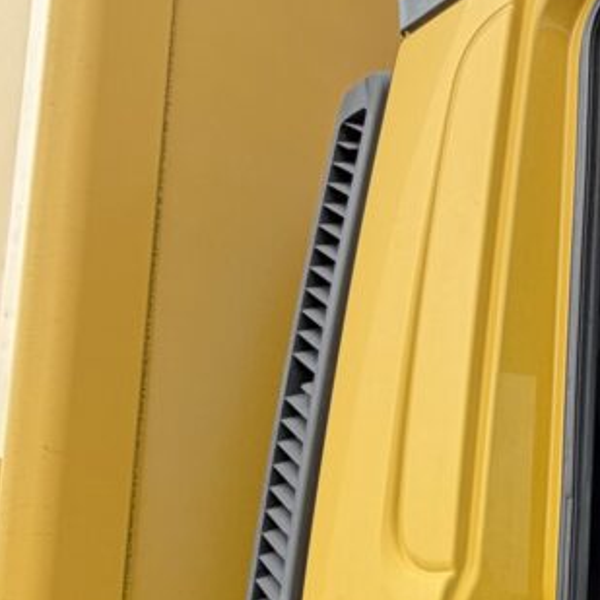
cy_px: 621
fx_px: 804
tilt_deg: +4.4
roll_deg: -0.2
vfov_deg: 36.2
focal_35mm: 41
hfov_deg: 28.0
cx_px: 893
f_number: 2.2
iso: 50
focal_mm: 2.22
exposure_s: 1/502
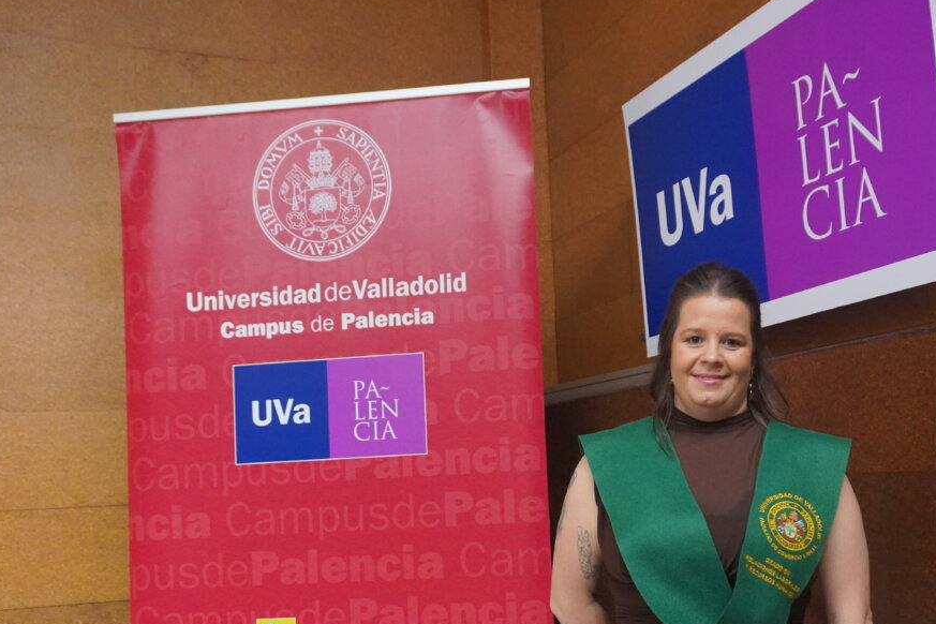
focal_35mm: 44
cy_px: 411
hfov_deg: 44.1
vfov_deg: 30.3
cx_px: 595
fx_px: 1144
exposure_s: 1/160
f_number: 4
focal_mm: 20
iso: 3200
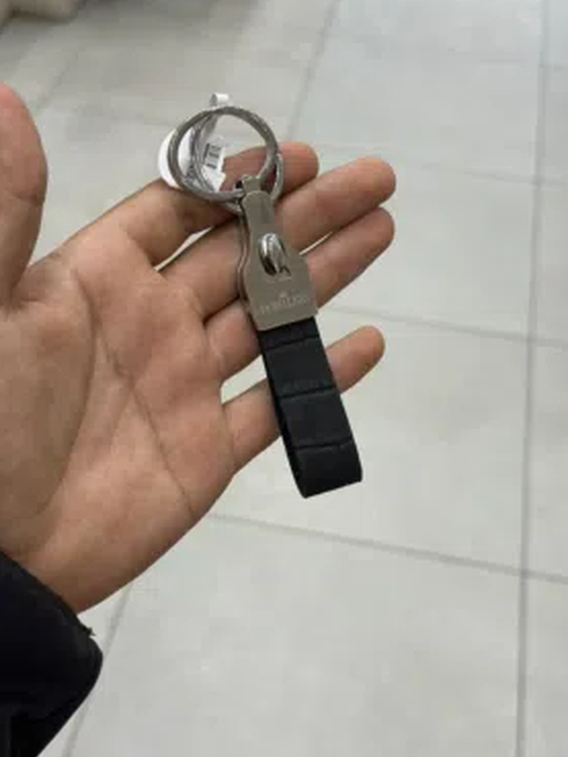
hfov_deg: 28.0
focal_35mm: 52
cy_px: 388
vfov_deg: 36.8
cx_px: 303
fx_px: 1137
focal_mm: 6.86
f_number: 1.78
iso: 100
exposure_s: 1/120
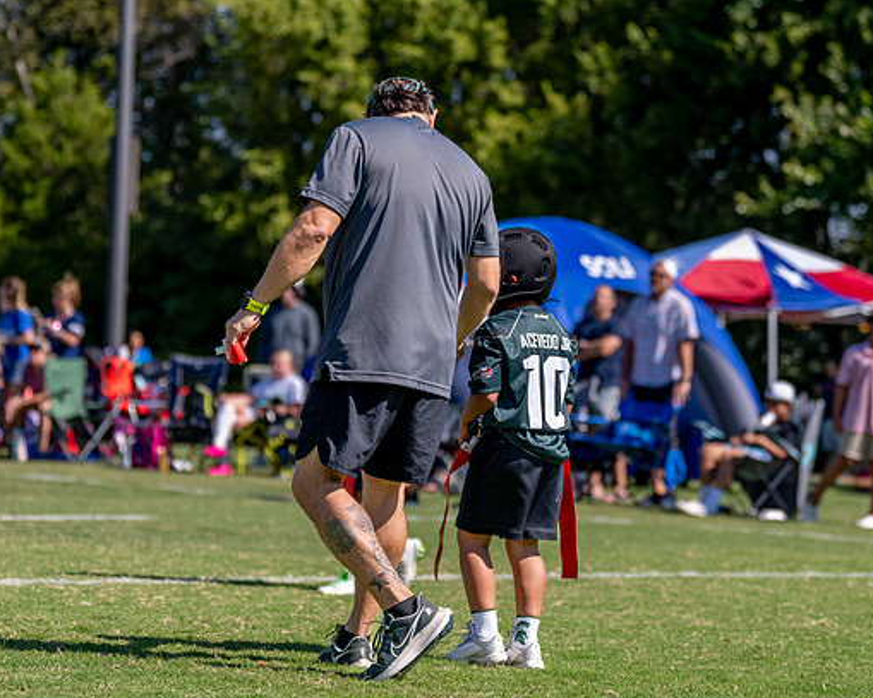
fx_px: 3565
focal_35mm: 138
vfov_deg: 11.2
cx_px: 439
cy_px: 321
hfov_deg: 14.0
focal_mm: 90
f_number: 2.8
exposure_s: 1/3200
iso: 200
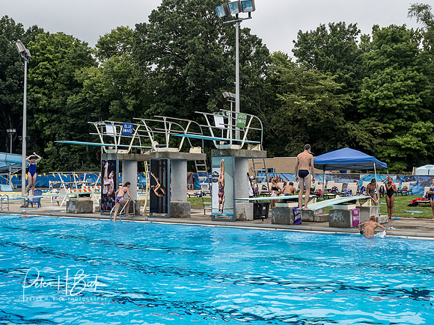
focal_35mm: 42
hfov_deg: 44.8
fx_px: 527
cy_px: 162
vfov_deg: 34.3
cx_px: 217
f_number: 6.3
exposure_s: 1/1000
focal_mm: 21
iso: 1000
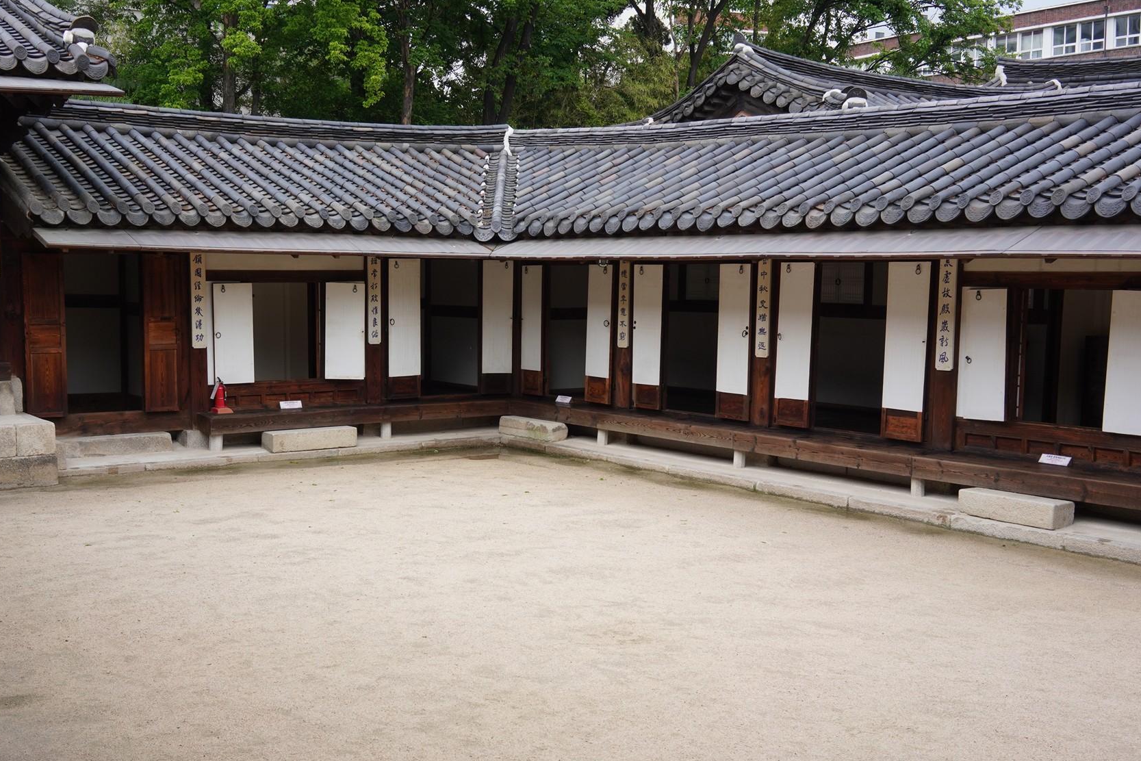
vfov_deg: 31.8
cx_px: 489
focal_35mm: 42
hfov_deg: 46.3
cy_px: 444
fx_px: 1331
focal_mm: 35
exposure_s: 1/100
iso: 400
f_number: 10
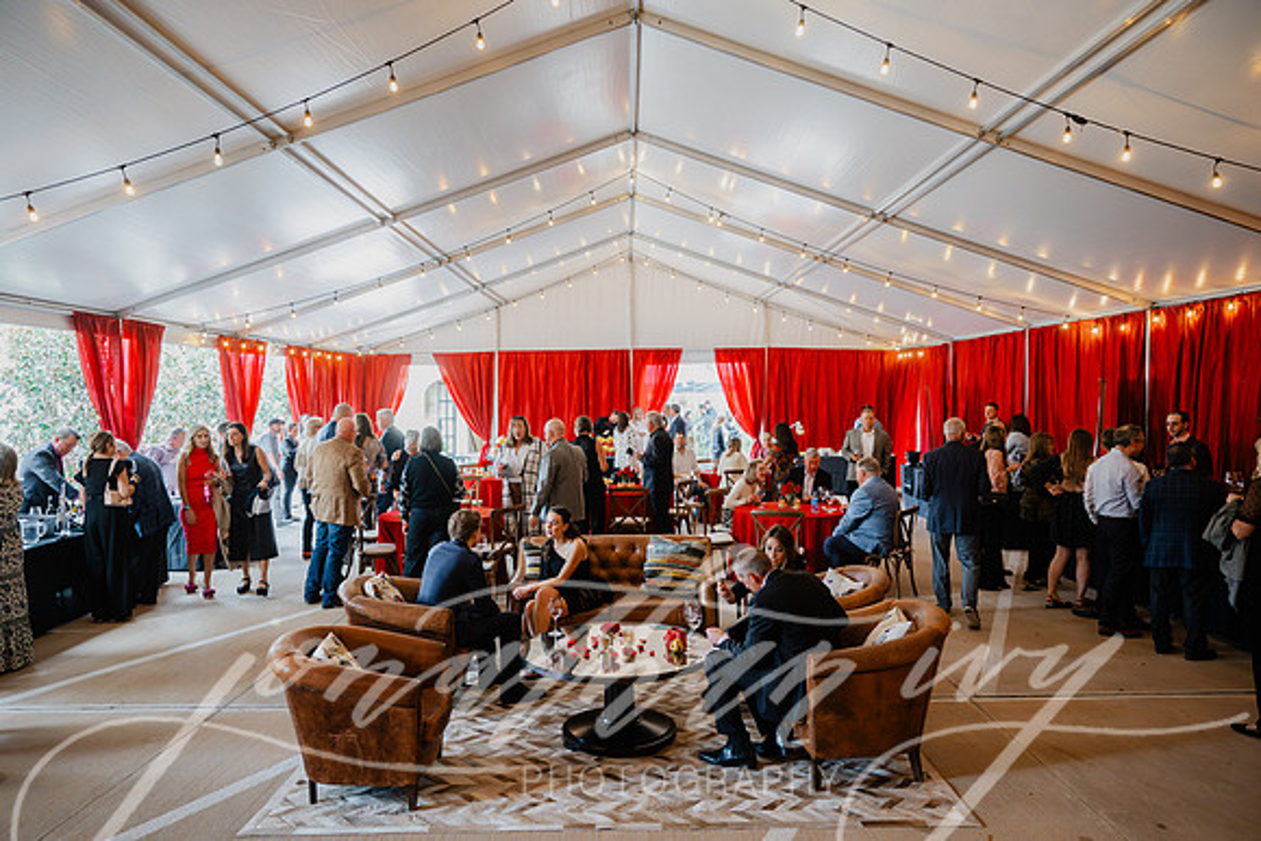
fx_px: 841
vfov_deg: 53.2
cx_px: 630
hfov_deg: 73.7
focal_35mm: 24
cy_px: 420
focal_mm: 24
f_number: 2.8
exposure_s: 1/80
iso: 1100
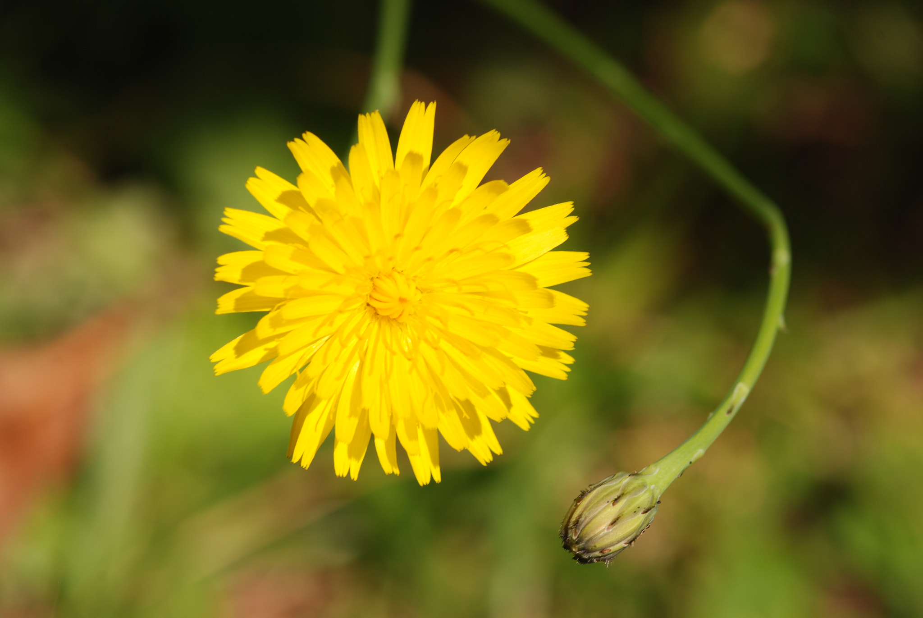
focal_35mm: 158
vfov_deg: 8.7
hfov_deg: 13.0
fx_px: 4043
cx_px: 462
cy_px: 309
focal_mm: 105
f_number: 11
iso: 100
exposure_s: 1/200
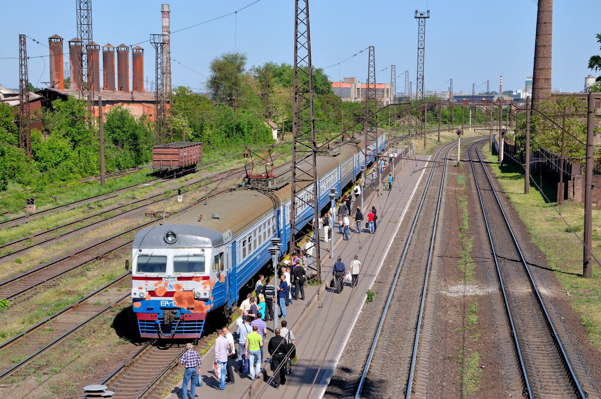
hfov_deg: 27.0
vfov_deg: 18.1
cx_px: 300
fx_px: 1250
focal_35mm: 75
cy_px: 200
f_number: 11
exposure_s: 1/500
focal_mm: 50
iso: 200
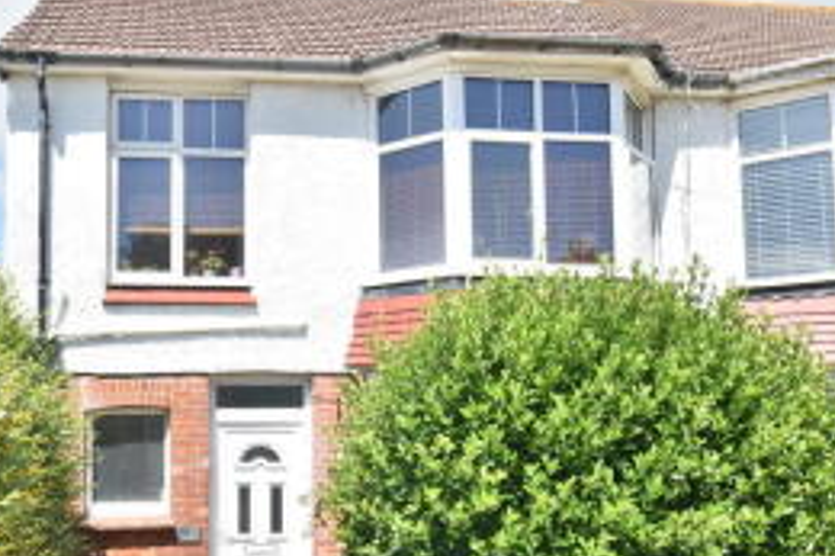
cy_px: 362
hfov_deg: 55.6
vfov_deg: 39.5
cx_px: 254
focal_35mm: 33
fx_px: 765
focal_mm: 12
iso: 500
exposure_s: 1/400
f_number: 10
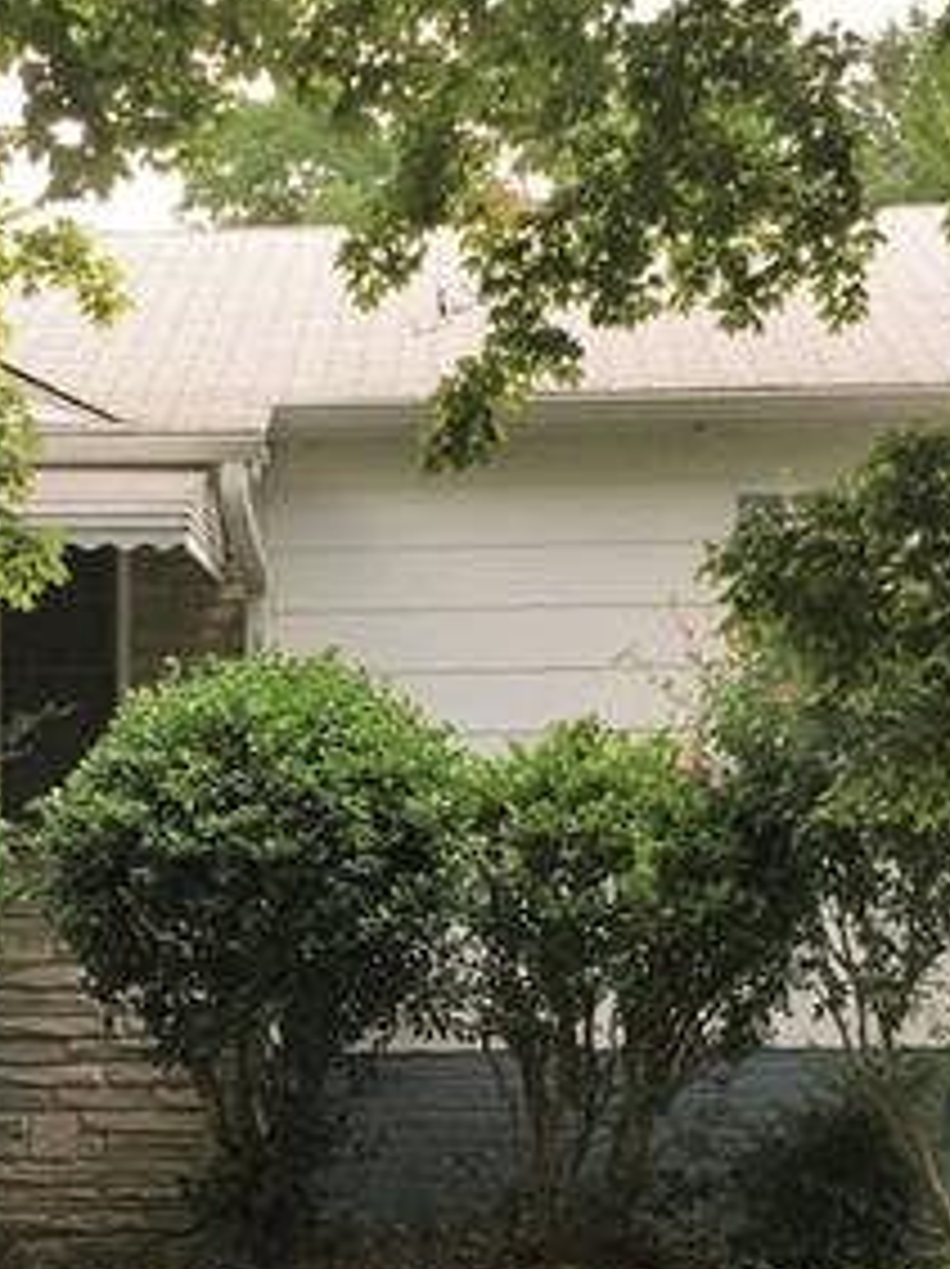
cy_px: 756
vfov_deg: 24.7
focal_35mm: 79
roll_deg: +0.5
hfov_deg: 18.5
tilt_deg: +8.6
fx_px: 2895
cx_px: 221
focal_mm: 4.15
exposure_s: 1/295
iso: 32
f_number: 2.2
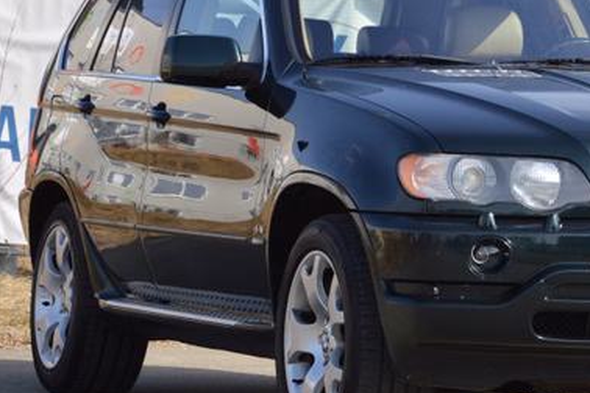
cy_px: 220
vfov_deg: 6.8
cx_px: 484
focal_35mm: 203
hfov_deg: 10.1
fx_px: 3327
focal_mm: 80
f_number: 7.1
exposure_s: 1/200
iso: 100
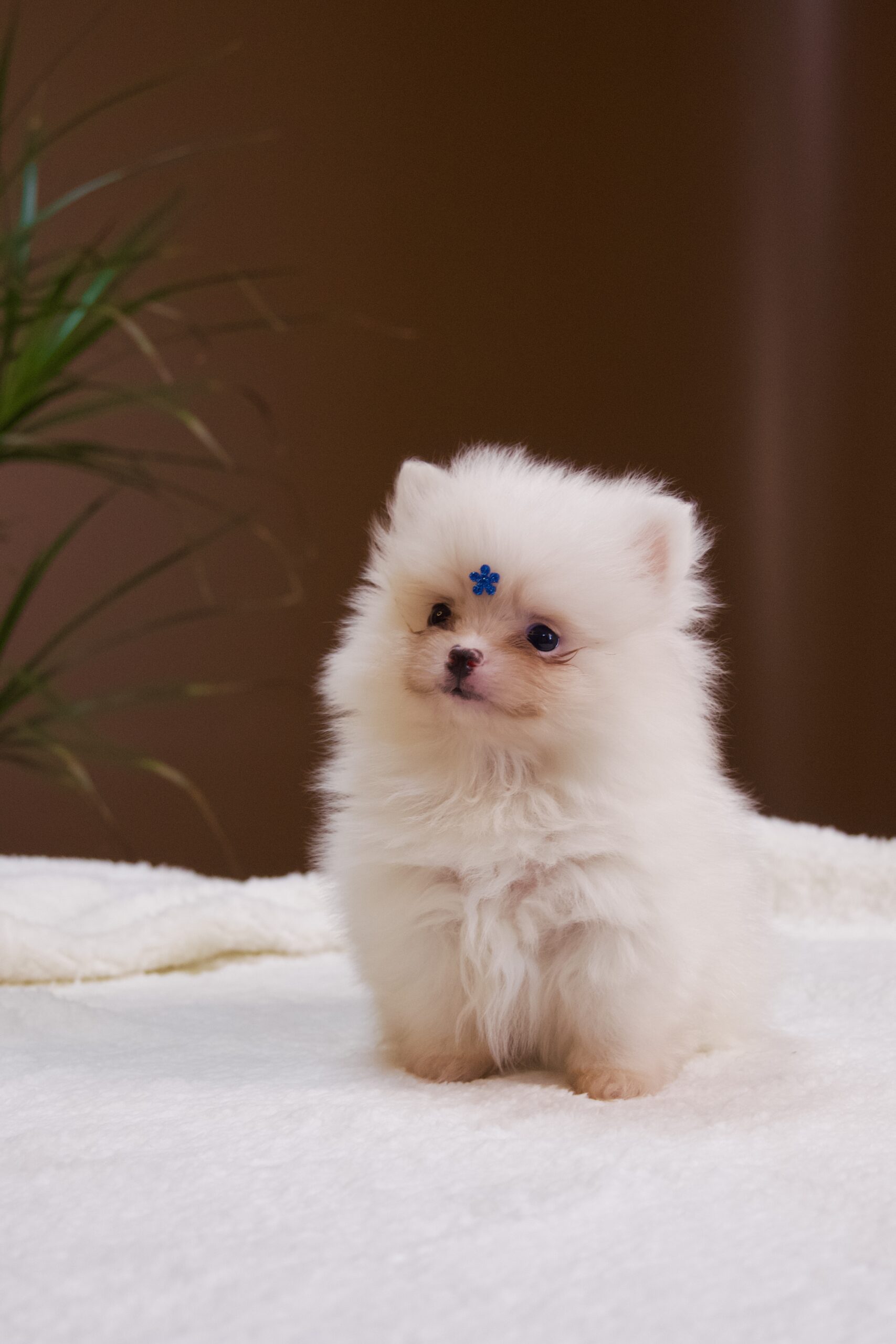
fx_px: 1708
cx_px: 448
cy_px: 672
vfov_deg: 43.0
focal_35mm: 46
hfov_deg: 29.4
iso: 1600
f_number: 4.8
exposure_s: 1/160
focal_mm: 30.5
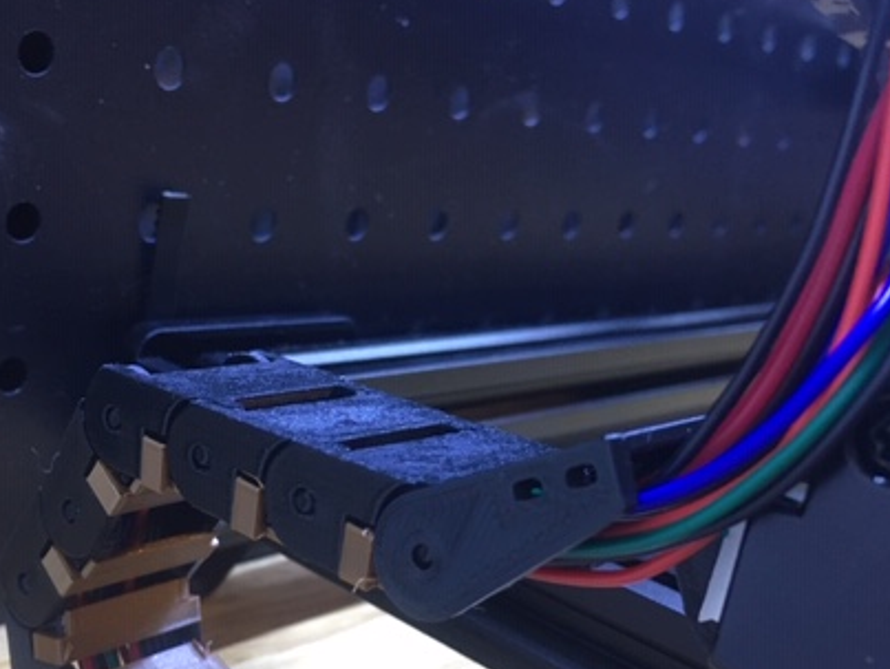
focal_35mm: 46
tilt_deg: -19.8
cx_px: 369
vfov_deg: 31.2
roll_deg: -9.0
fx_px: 1184
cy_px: 479
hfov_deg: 41.1
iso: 125
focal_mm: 4.15
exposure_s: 1/30
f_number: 2.2
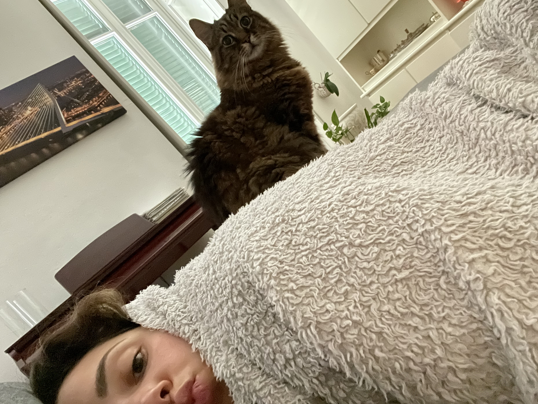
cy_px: 197
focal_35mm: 25
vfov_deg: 54.9
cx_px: 287
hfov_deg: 69.3
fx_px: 389
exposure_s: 1/15
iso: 1600
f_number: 2.2
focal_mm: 2.71
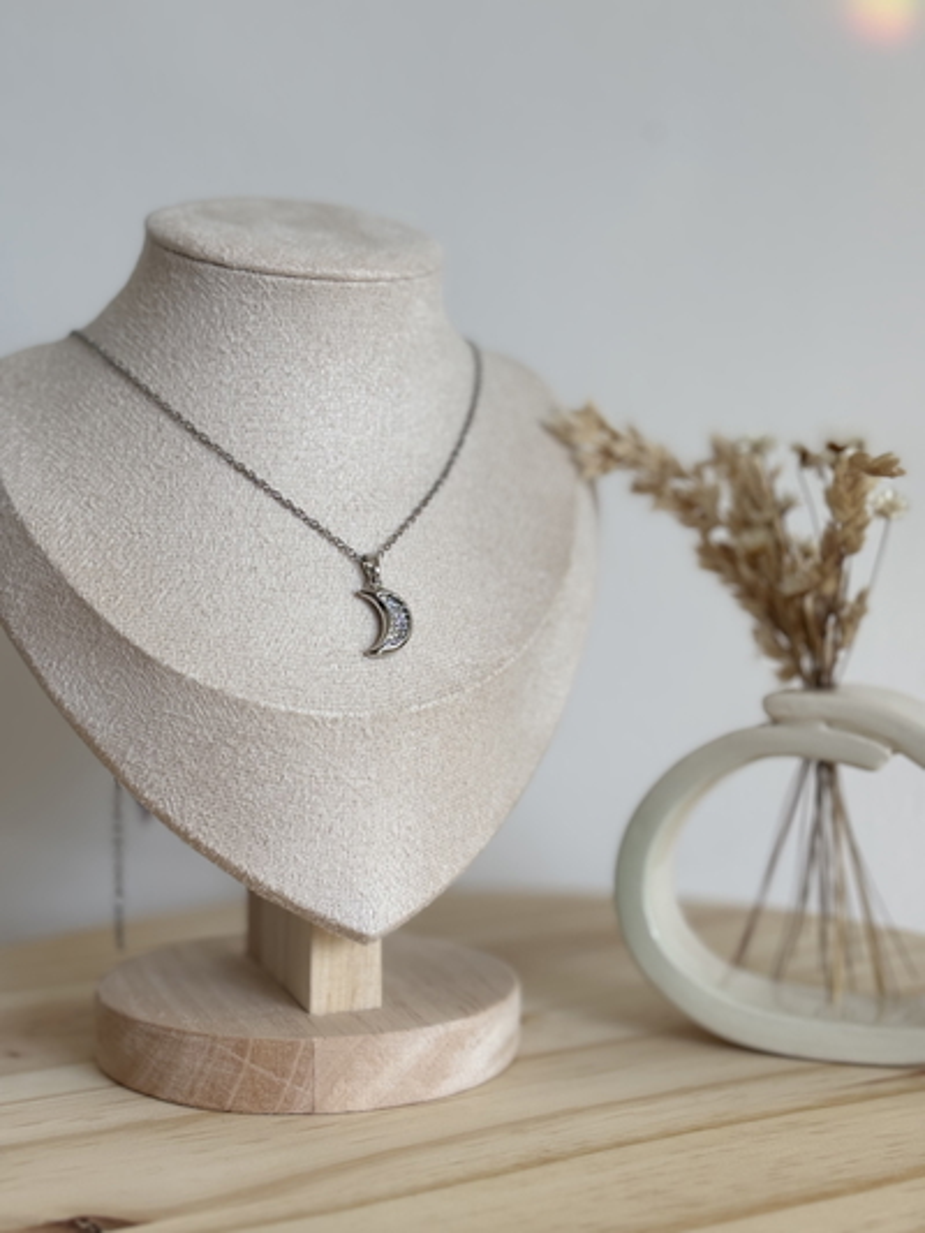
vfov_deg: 36.8
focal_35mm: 52
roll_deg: +0.3
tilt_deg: -2.7
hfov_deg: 28.0
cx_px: 462
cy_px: 616
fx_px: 1852
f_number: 1.6
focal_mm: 5.96
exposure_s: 1/187
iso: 32
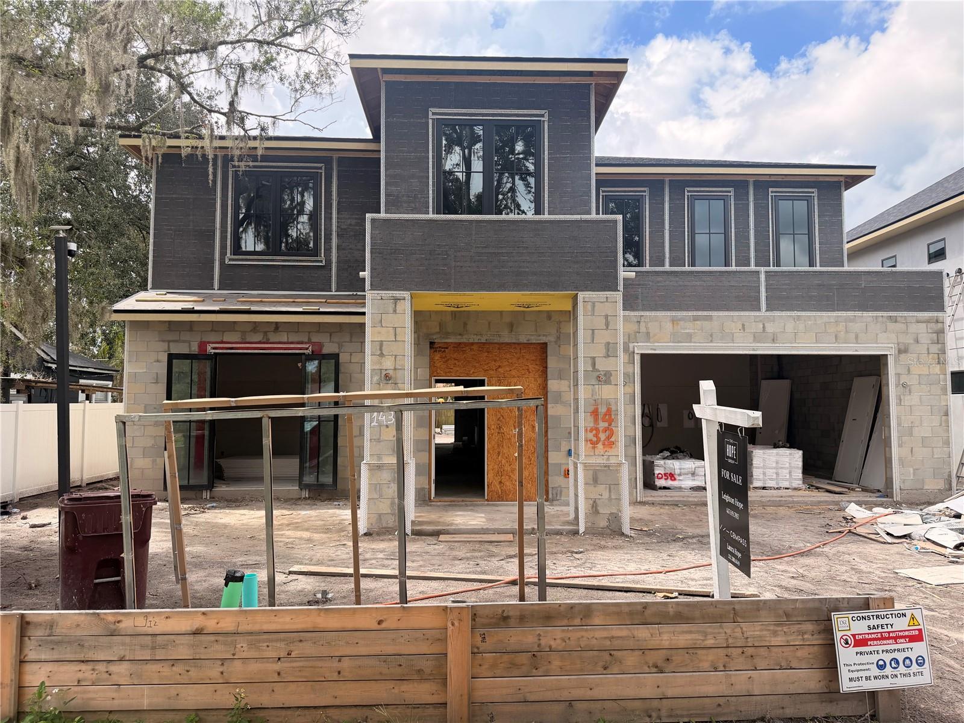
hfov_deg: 71.6
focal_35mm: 24
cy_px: 362
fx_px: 668
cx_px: 482
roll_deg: +0.2
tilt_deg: +4.0
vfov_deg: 56.8
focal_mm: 6.76
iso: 100
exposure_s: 1/1901
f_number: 1.78
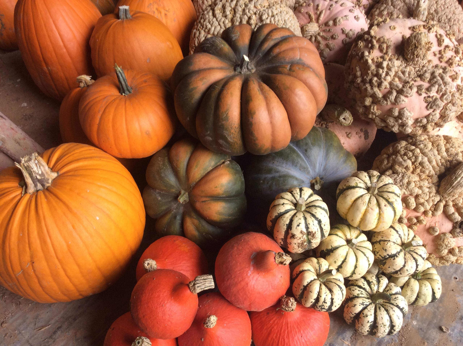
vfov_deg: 44.1
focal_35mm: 32
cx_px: 232
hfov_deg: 56.9
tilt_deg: -49.0
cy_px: 173
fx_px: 427
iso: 32
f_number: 2.4
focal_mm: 3.3
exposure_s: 1/121
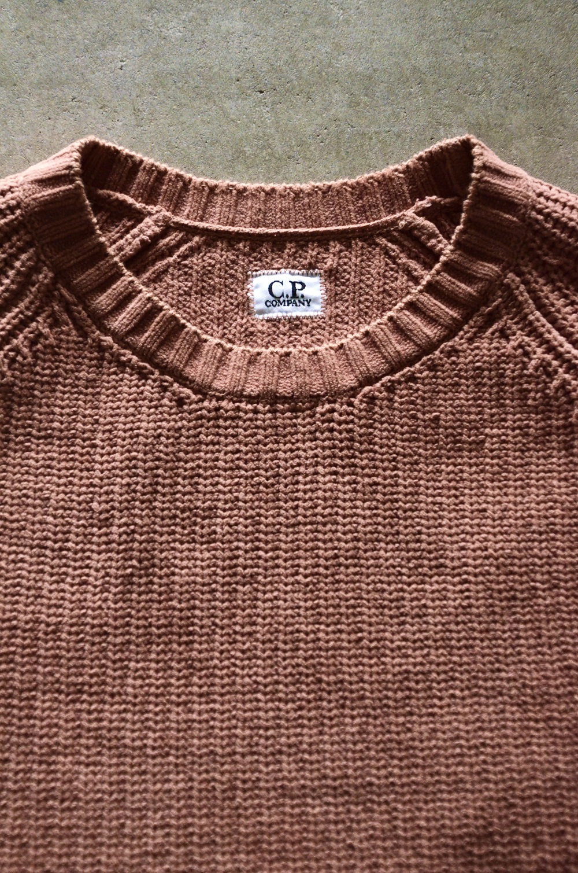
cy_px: 436
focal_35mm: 105
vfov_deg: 19.5
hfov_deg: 13.0
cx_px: 289
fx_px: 2539
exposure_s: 1/50
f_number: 5.6
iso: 2500
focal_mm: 70
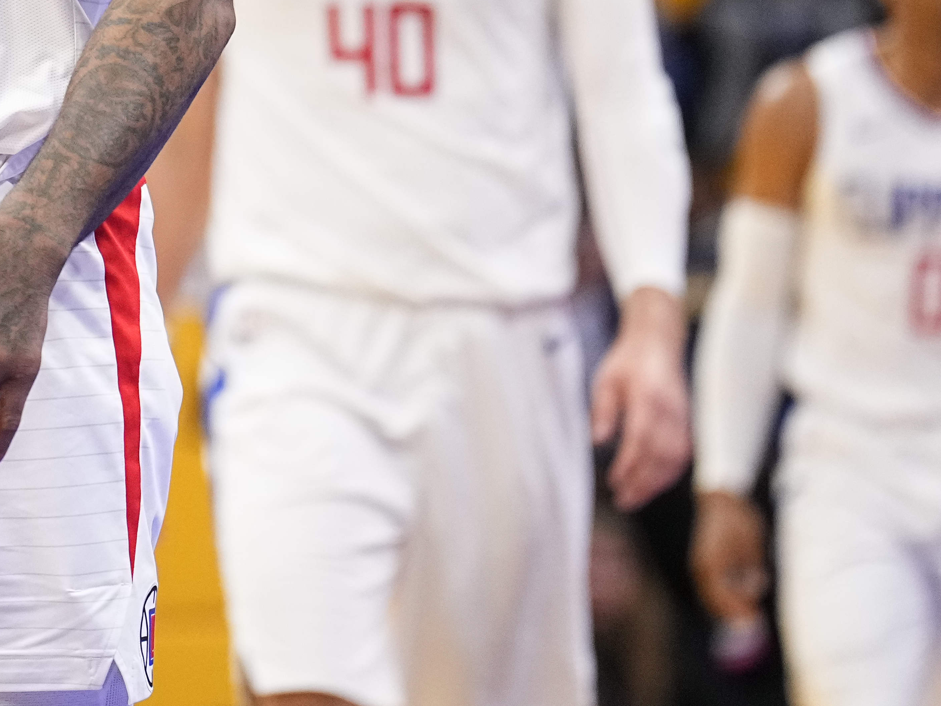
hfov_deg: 3.4
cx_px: -13
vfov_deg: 2.5
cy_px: -240
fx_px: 15983
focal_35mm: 588
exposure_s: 1/1600
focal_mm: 200
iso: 3200
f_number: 2.8
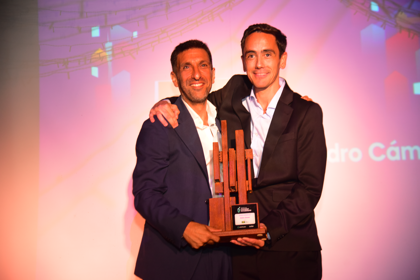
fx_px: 759
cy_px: 140
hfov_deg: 30.9
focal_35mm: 65
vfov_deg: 20.9
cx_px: 210
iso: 2500
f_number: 4
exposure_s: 1/80
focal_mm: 65
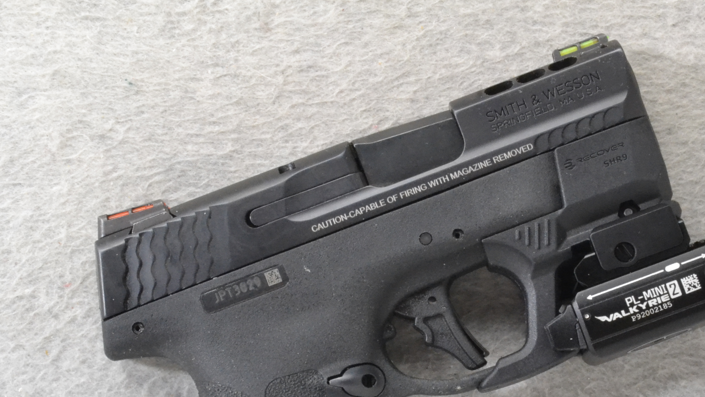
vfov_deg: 12.1
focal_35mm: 99
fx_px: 1851
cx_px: 368
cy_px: 351
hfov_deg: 21.6
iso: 3200
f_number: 20
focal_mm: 38
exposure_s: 1/160
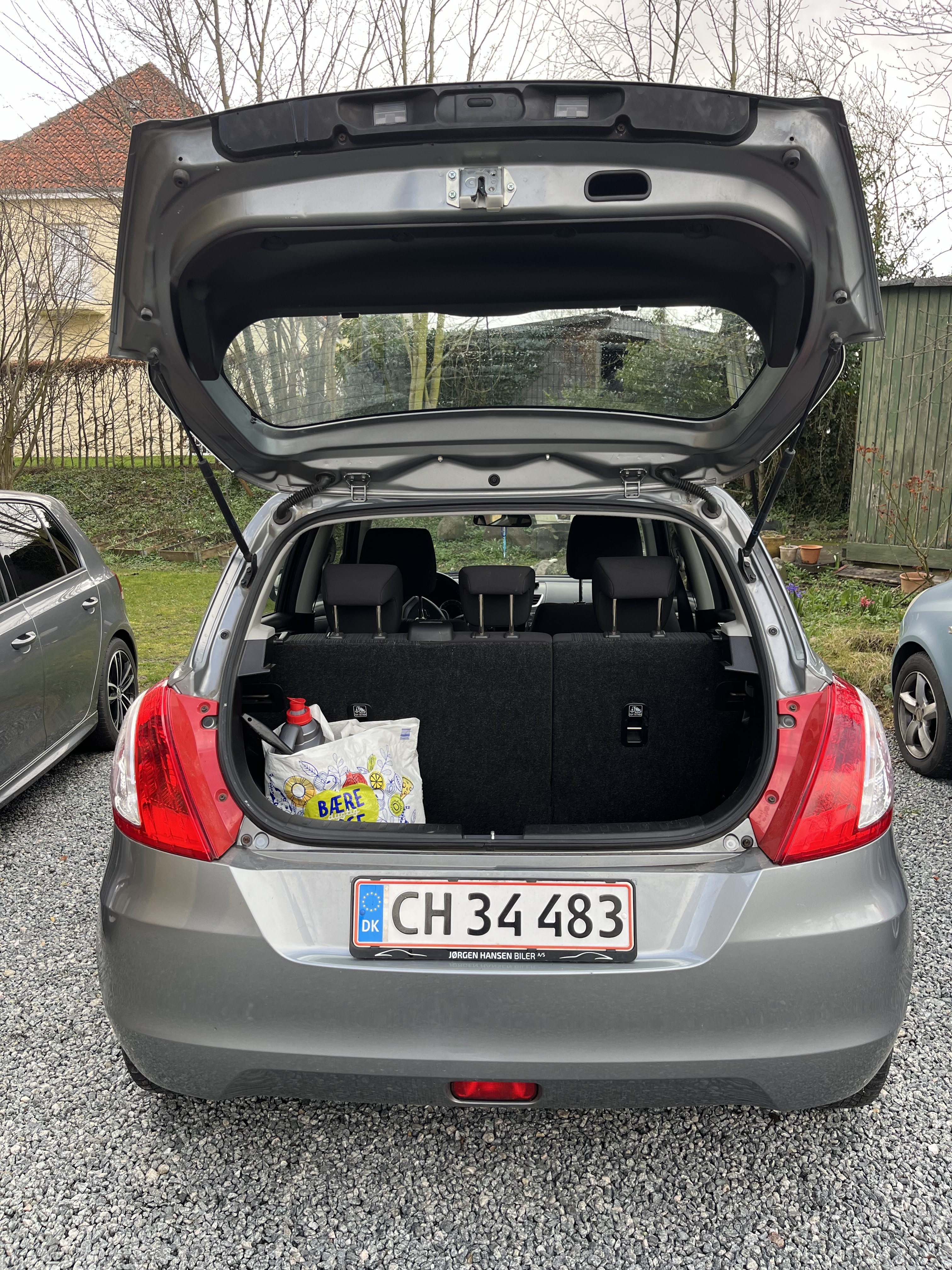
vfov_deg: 67.3
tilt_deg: -11.0
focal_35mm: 26
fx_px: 953
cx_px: 476
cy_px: 635
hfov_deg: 53.1
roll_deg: +0.8
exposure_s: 1/416
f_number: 1.6
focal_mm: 5.1
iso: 50
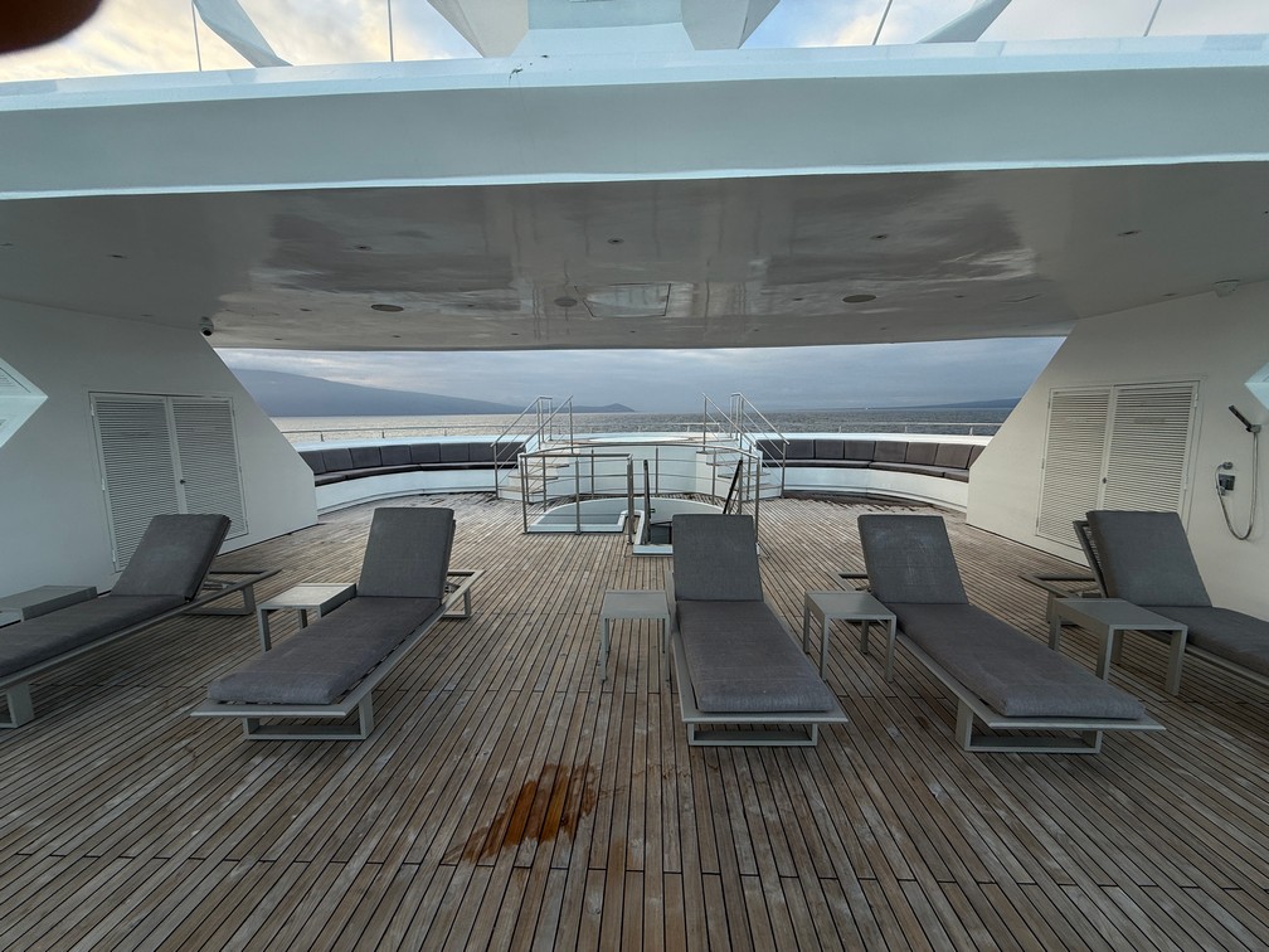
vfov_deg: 85.7
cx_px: 634
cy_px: 476
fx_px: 513
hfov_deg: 102.1
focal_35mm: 14
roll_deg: +0.9
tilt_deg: -6.2
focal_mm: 2.22
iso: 50
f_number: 2.2
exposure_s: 1/331
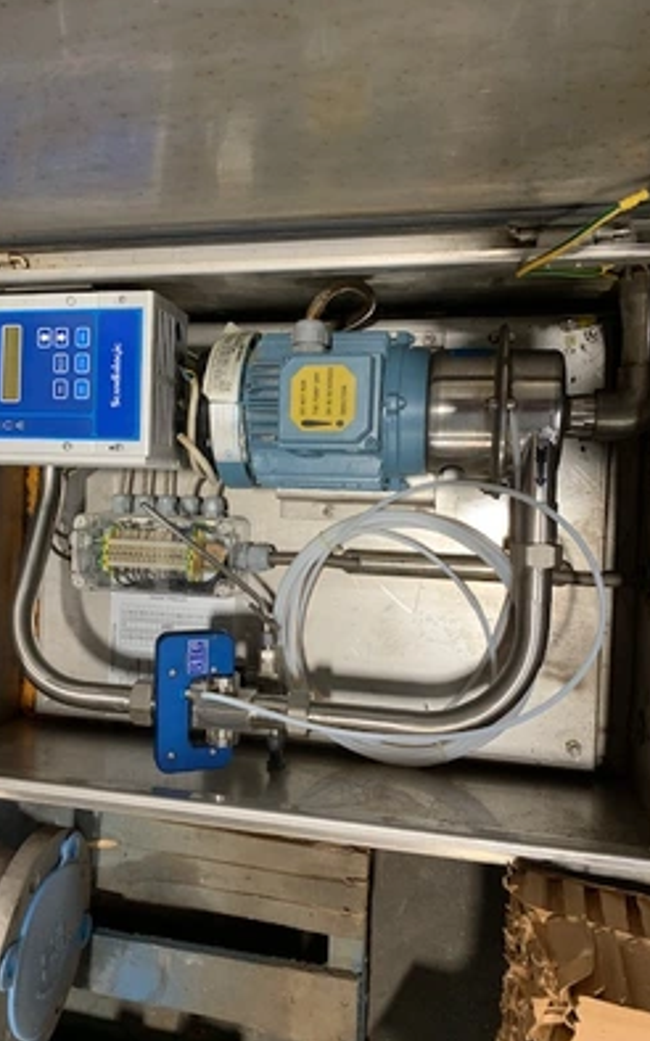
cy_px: 515
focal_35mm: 28
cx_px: 272
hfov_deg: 44.4
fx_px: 794
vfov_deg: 66.5
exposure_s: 1/60
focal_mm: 4.25
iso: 160
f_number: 1.8
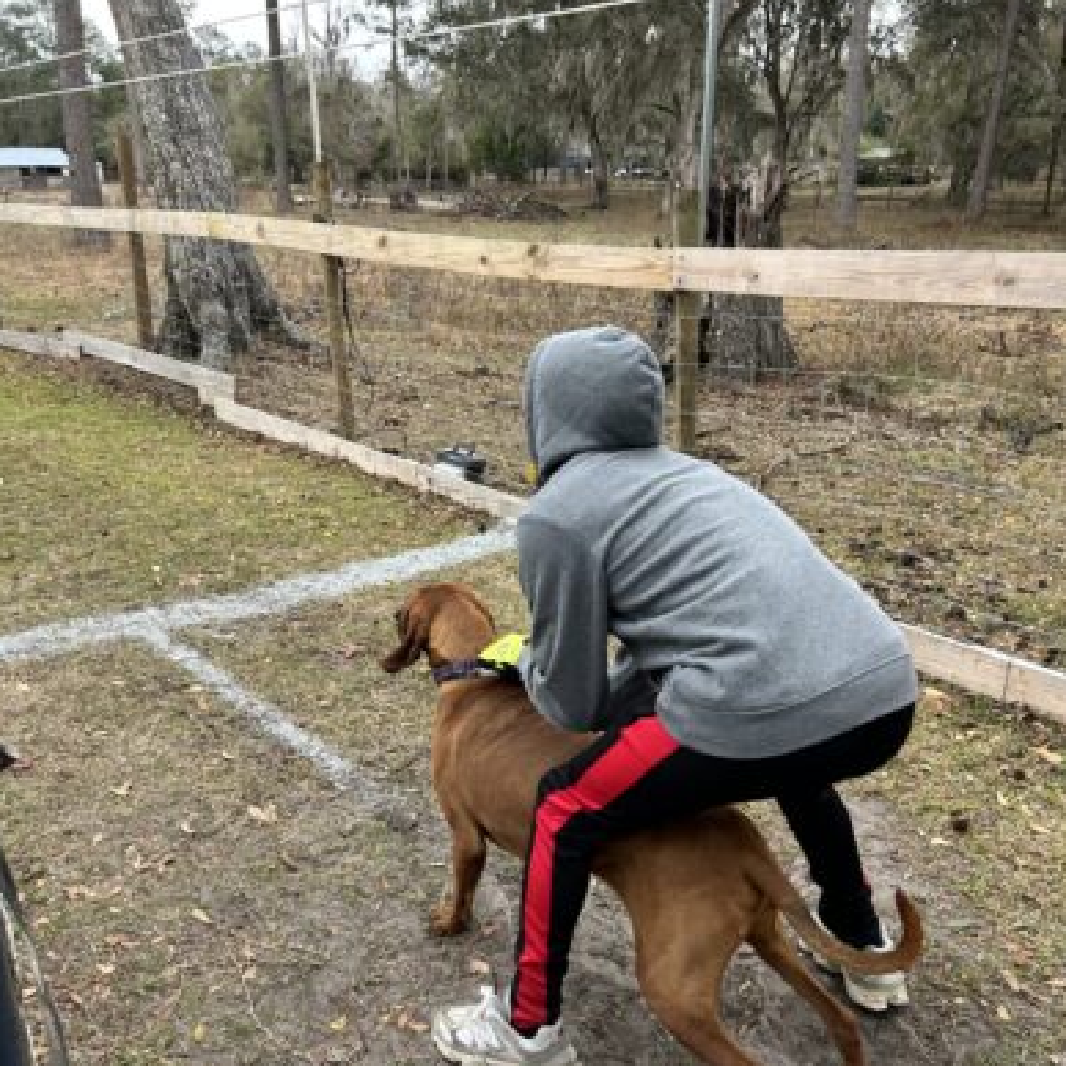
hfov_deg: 52.5
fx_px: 1080
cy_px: 643
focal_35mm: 31
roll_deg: +0.6
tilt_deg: -22.2
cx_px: 532
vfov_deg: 52.2
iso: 50
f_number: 1.5
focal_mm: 5.7
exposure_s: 1/121
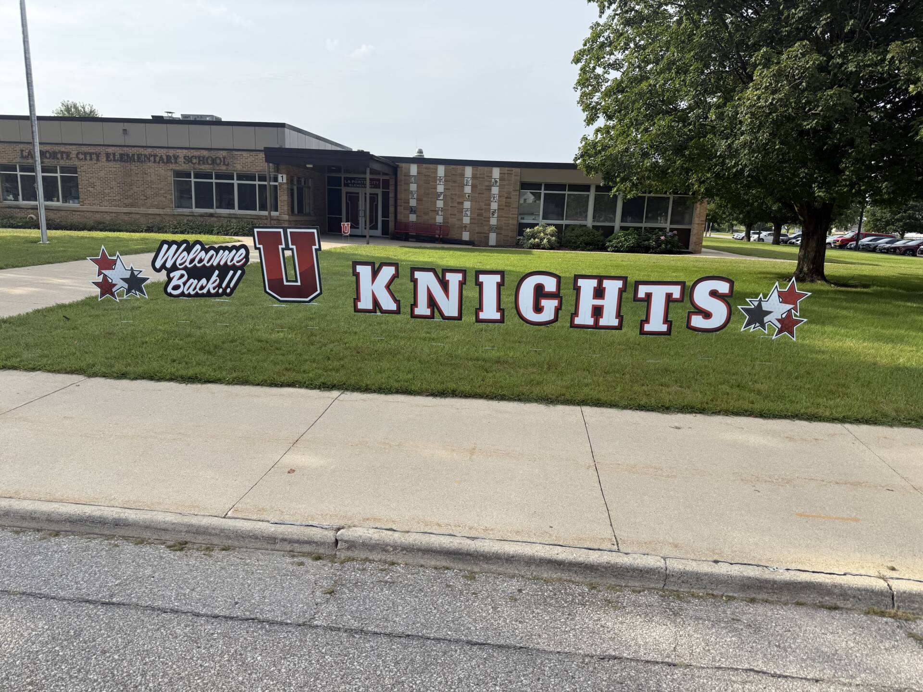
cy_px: 346
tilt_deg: -10.3
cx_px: 462
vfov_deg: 56.8
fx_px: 640
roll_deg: -2.9
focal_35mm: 24
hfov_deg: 71.6
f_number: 1.78
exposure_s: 1/3279
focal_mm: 6.76
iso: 80
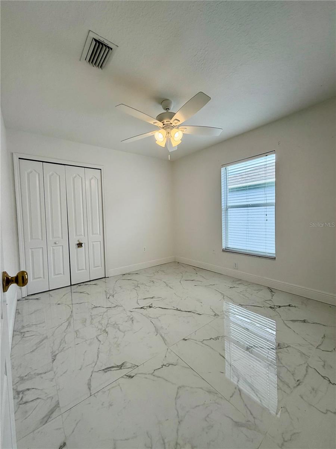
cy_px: 224
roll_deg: +1.6
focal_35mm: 14
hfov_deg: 85.7
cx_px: 168
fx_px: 181
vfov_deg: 102.1
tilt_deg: -2.4
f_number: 2.2
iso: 64
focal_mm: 2.22
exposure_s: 1/145
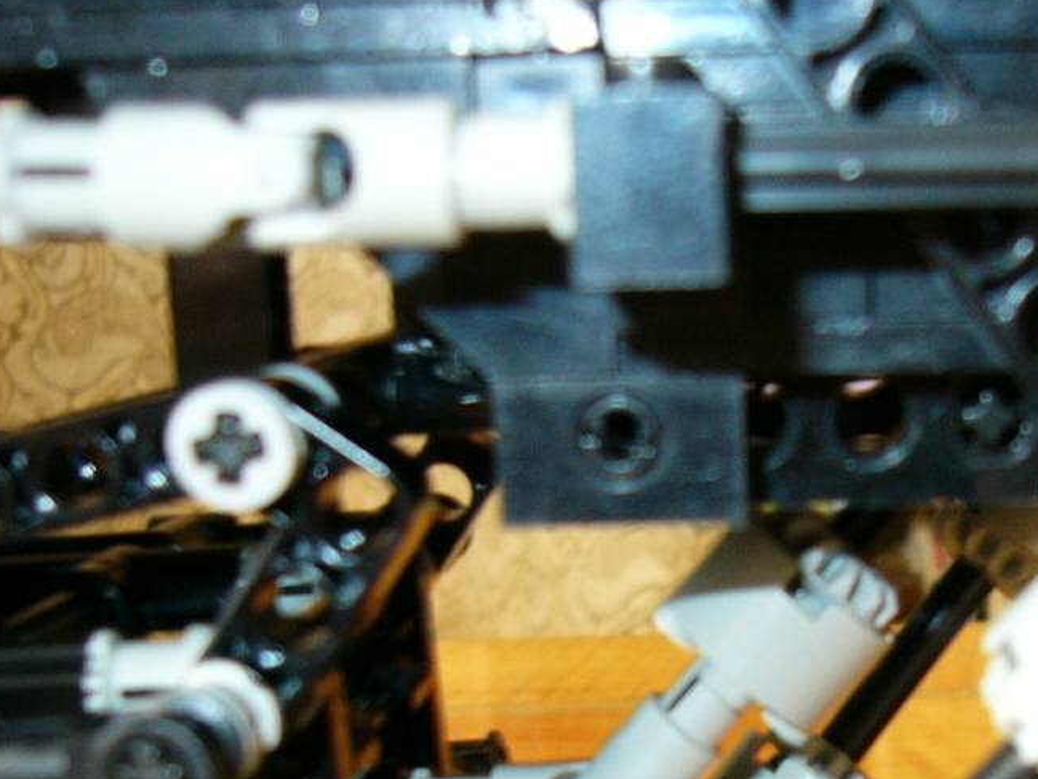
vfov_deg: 20.7
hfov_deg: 27.6
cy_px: 749
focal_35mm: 69
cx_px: 824
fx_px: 2069
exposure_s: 1
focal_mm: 5.8
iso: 100
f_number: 2.8
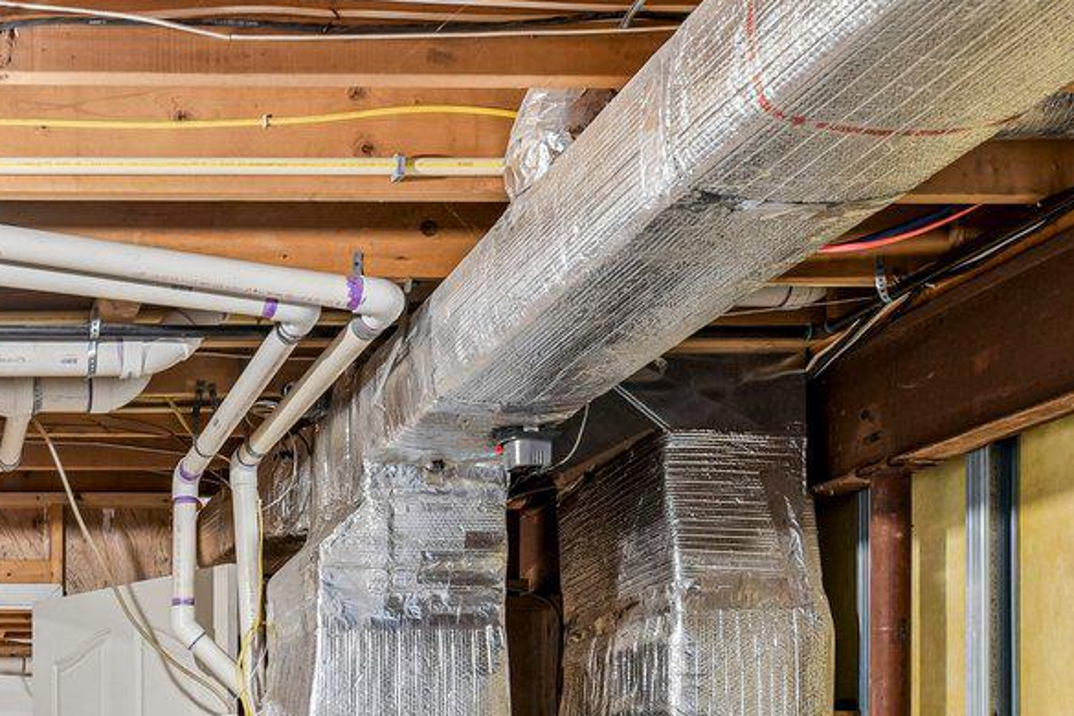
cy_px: 836
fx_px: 1462
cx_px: -112
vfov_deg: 25.1
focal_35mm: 49
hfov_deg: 34.7
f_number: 8
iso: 400
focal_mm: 14
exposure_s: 1/2.5
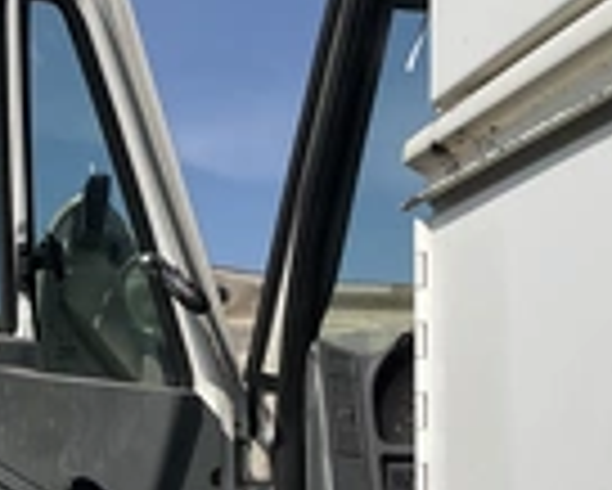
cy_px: 418
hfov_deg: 22.5
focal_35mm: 83
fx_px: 1504
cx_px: 72
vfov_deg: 18.3
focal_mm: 3
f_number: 1.8
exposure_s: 1/3534
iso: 25
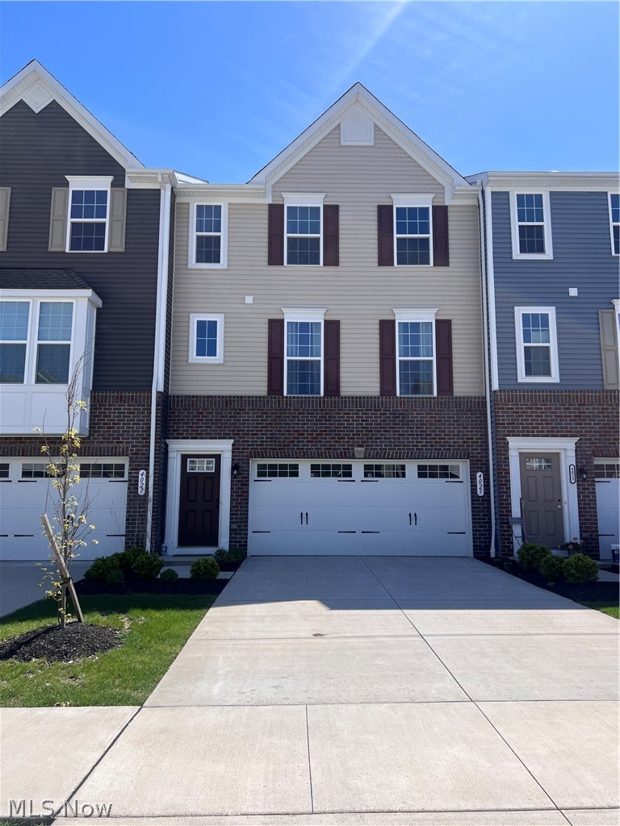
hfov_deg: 53.1
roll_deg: +0.5
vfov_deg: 67.3
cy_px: 413
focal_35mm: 26
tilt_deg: +9.8
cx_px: 310
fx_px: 621
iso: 50
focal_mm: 5.7
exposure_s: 1/4831
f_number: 1.5
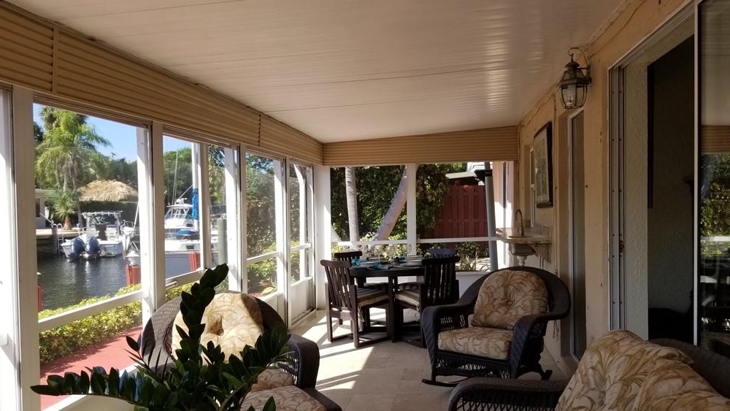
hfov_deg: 66.1
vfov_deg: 40.0
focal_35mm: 29
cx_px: 365
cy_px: 245
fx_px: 561
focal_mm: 4.3
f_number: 1.7
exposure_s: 1/726
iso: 50
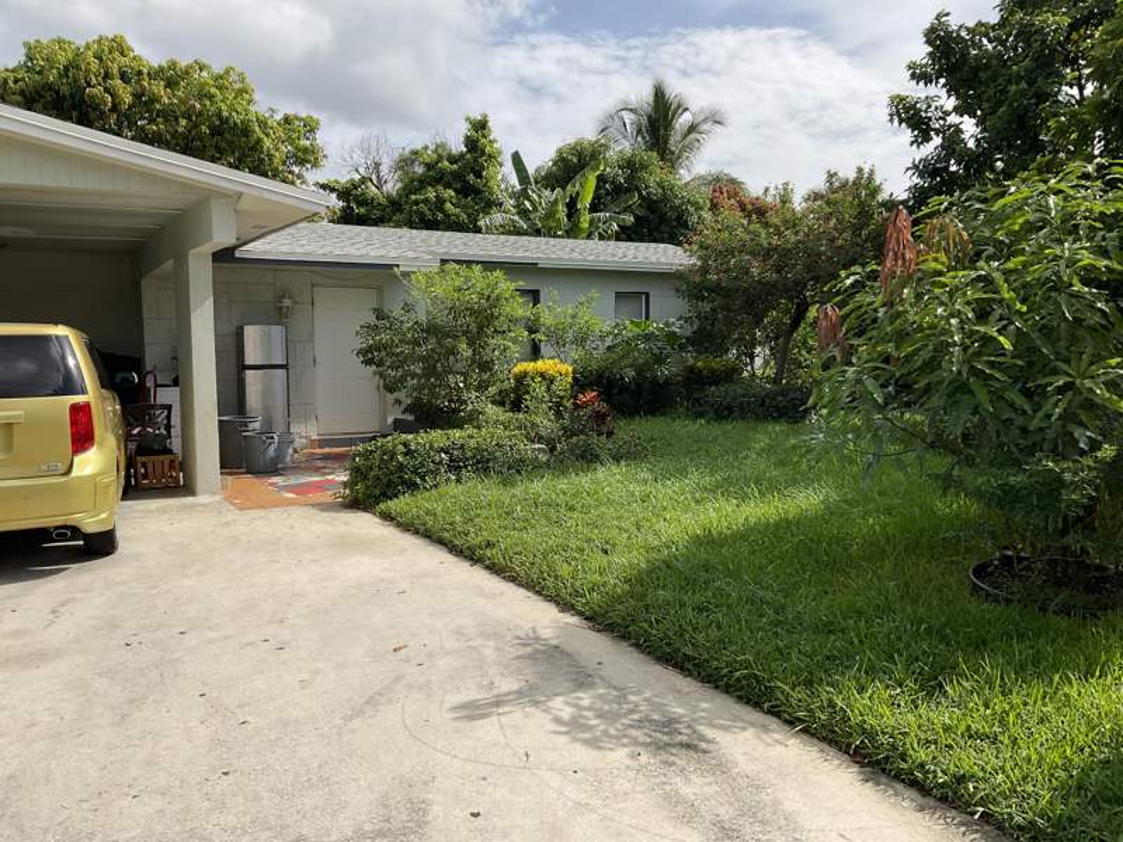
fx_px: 941
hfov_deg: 61.7
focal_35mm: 29
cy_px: 421
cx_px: 562
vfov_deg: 48.2
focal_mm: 3
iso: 16
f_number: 1.8
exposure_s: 1/2538
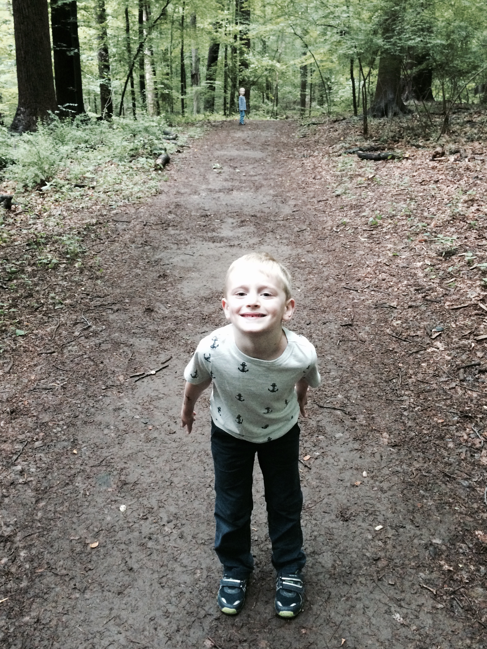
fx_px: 581
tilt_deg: -23.3
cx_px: 246
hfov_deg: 45.4
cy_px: 311
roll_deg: +0.6
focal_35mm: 31
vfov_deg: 58.3
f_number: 2.2
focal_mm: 4.15
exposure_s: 1/30
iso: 250
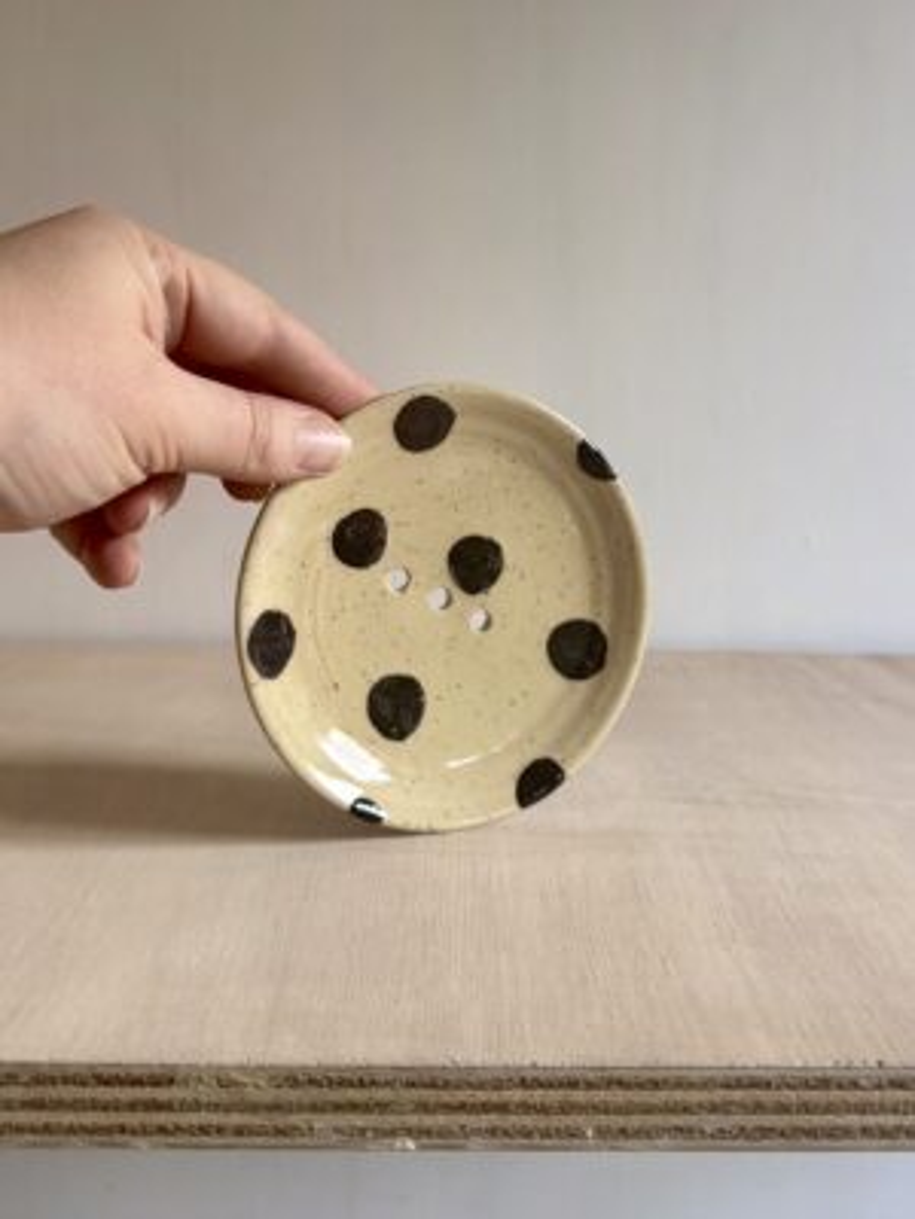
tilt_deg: -5.3
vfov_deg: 71.6
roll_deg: -1.1
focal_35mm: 24
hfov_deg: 56.8
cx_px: 458
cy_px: 610
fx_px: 846
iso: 200
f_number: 1.78
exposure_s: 1/86
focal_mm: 6.76
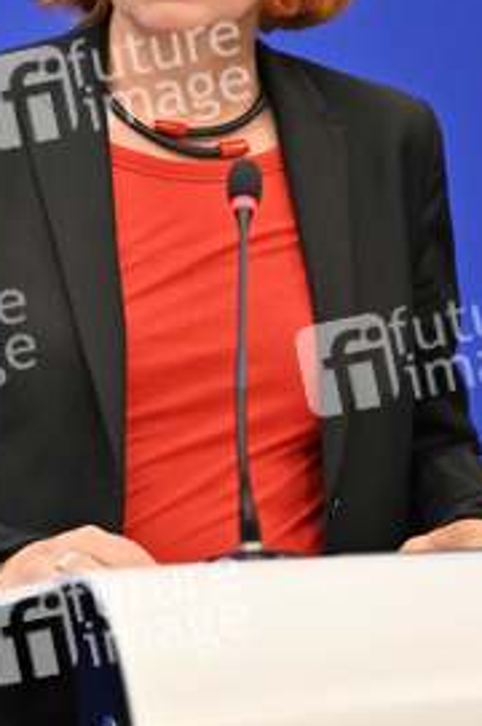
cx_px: 190
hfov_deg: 5.0
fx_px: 5496
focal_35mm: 273
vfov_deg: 7.5
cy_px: 220
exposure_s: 1/800
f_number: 2.8
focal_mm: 185
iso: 5000
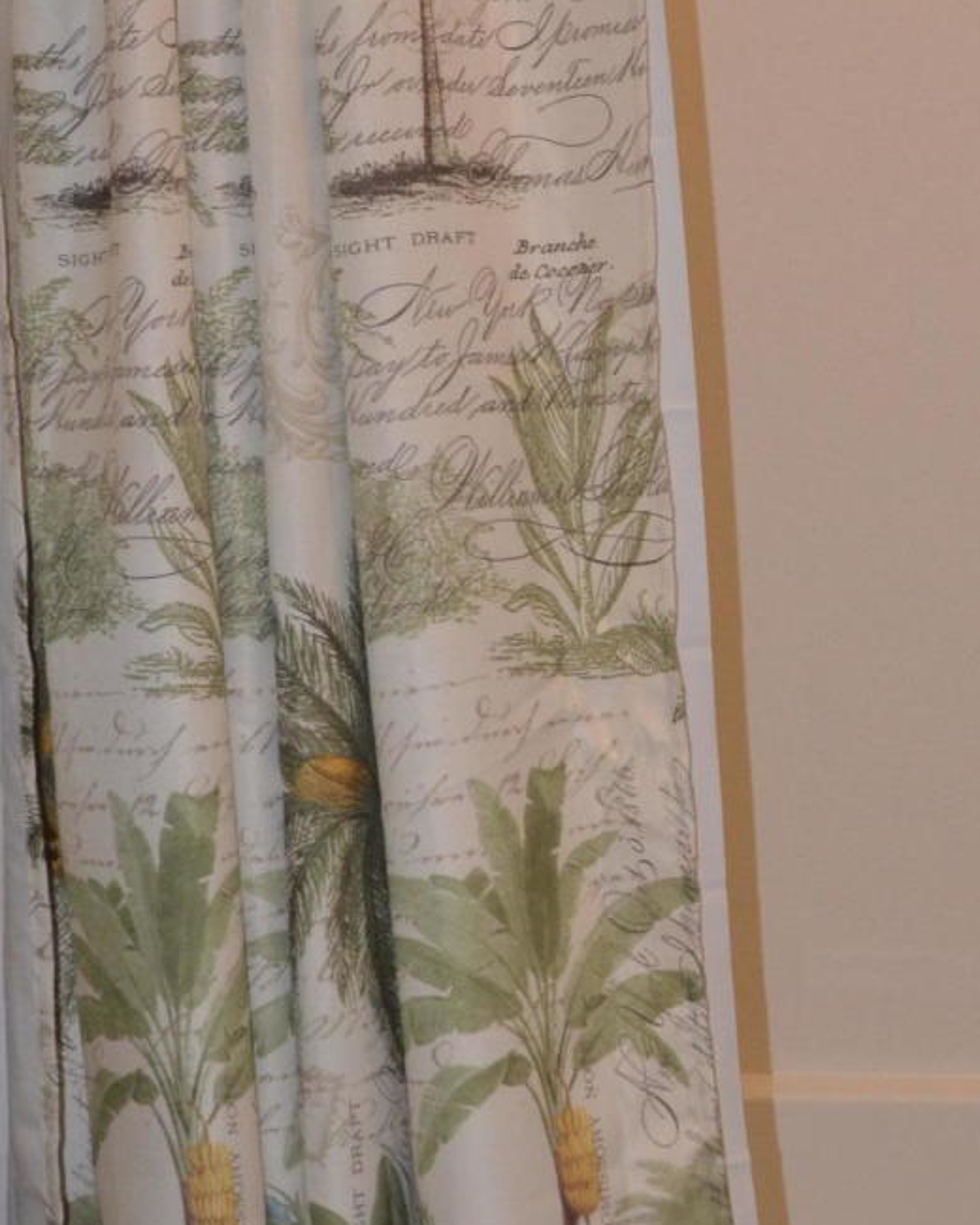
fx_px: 3771
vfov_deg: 18.4
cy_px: 511
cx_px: 923
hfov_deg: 14.6
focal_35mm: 104
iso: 900
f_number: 4.5
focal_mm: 24
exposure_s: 1/60
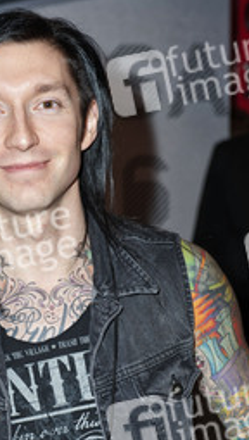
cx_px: 39
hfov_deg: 10.5
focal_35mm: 115
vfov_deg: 18.5
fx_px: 1346
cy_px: 335
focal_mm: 70
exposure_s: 1/320
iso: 500
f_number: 5
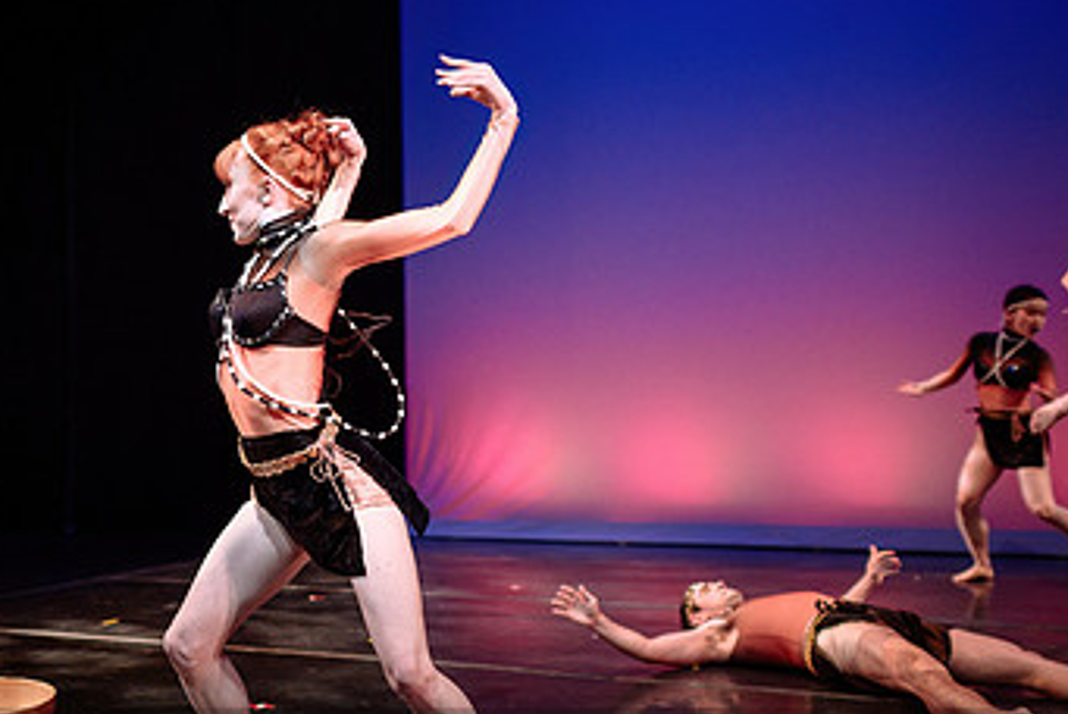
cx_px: 386
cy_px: 416
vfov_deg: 31.2
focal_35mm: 43
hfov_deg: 44.9
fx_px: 1277
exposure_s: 1/640
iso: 1000
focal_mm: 24
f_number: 1.4
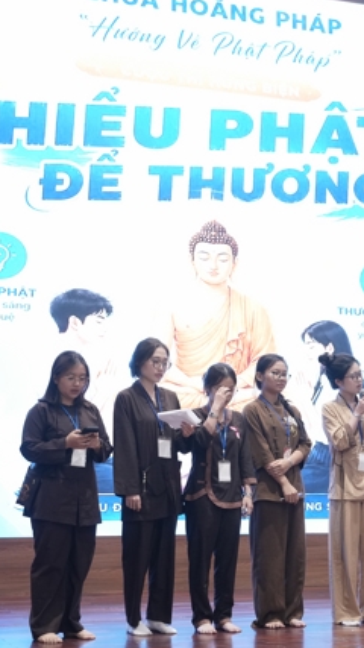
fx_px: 1150
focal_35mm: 67
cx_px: 194
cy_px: 324
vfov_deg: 31.4
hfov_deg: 18.0
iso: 2500
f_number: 2.8
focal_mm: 42
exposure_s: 1/160
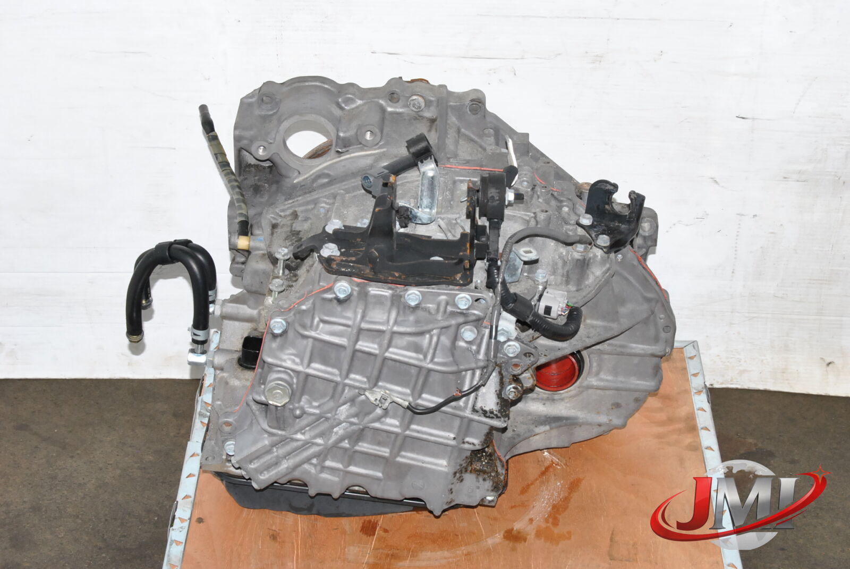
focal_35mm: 78
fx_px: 1844
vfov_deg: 17.5
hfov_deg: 26.0
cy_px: 284
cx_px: 425
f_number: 11
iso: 800
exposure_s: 1/200
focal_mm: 52
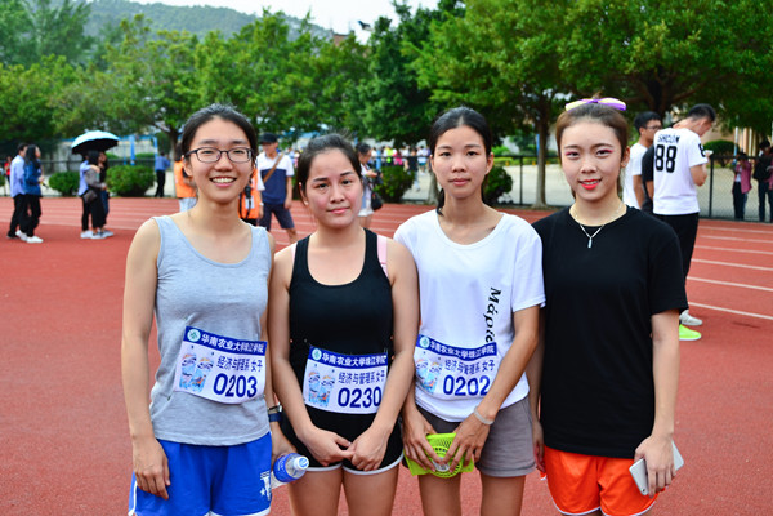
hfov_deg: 49.6
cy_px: 258
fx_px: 837
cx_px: 386
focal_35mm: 39
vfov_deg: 34.2
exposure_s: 1/350
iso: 100
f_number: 4.8
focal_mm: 26
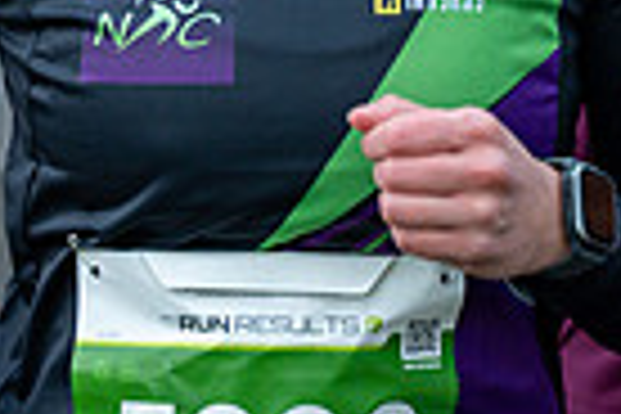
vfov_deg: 4.6
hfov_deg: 7.0
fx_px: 5088
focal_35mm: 295
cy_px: -322
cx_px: 292
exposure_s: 1/1250
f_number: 2.8
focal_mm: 70
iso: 220
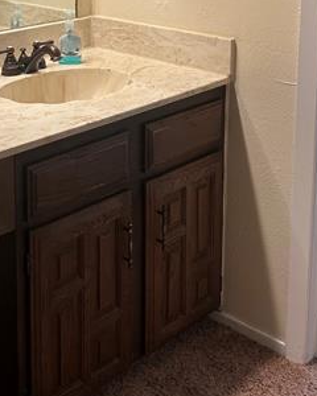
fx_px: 704
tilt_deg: -9.4
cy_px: 15
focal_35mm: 60
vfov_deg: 29.7
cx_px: 81
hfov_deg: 25.1
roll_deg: -0.2
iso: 125
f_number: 1.78
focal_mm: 6.86
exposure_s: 1/120
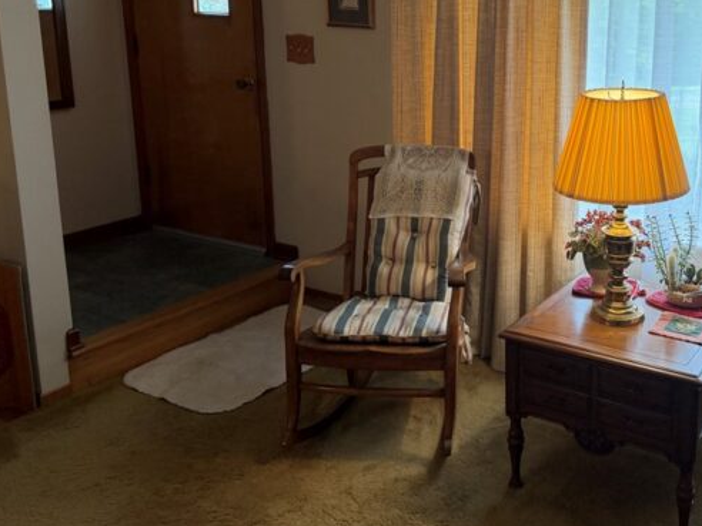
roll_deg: -1.2
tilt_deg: -11.1
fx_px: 791
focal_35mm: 39
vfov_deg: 36.2
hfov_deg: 45.9
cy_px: 148
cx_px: 541
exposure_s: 1/120
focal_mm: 6.76
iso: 160
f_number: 1.78
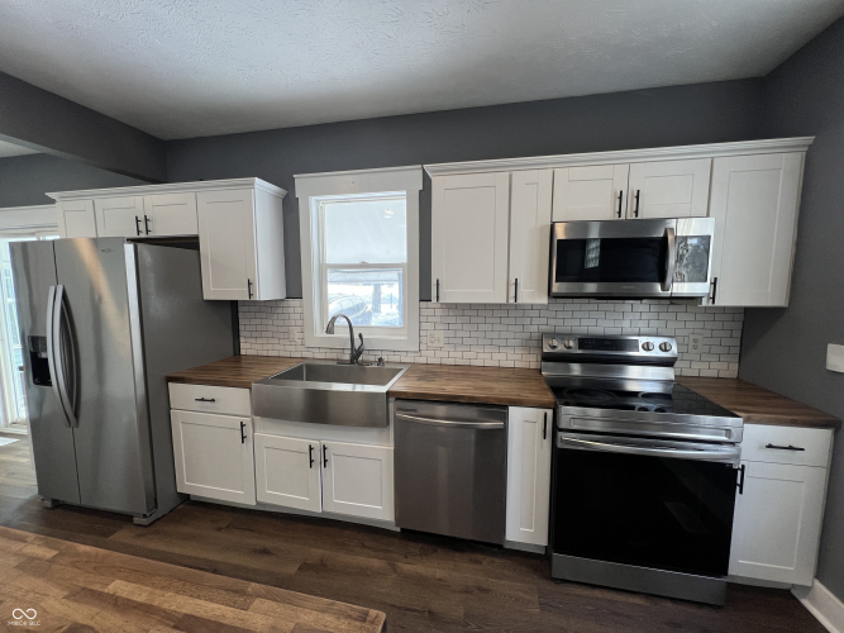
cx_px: 422
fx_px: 317
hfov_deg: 106.2
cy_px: 316
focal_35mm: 13
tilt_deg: -5.7
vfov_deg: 89.9
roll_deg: +0.0
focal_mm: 1.57
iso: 100
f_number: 1.8
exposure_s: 1/120
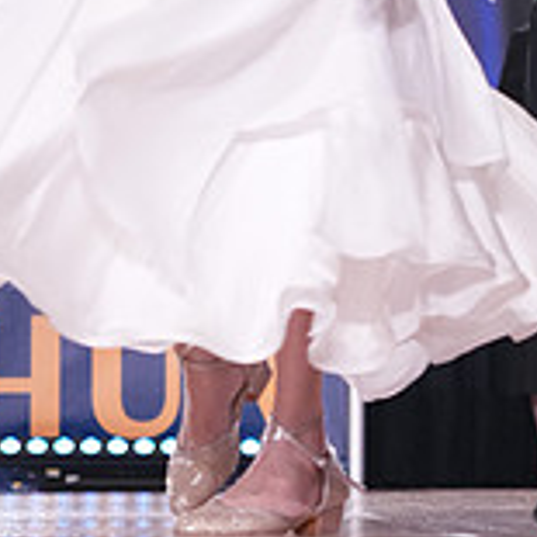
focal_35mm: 216
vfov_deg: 7.9
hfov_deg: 8.1
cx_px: 424
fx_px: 3791
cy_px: -298
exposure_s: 1/500
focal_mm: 68
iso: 2500
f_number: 4
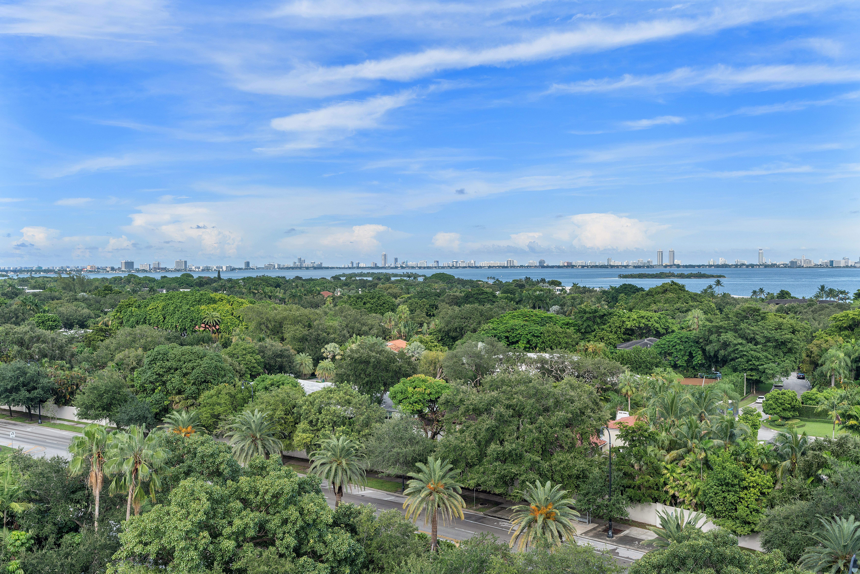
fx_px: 812
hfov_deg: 55.8
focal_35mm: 34
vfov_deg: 38.9
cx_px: 430
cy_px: 287
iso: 100
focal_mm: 34
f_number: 10
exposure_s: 1/100
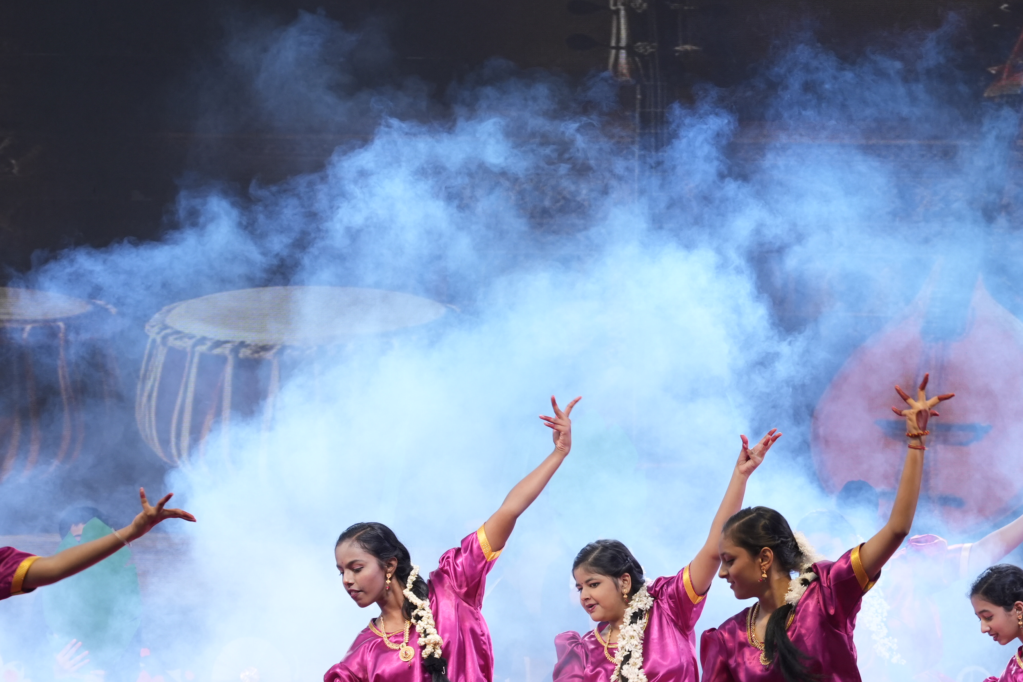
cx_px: 777
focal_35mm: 185
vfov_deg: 7.4
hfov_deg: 11.1
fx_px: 5257
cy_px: 532
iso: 1000
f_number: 5.6
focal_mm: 105
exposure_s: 1/250
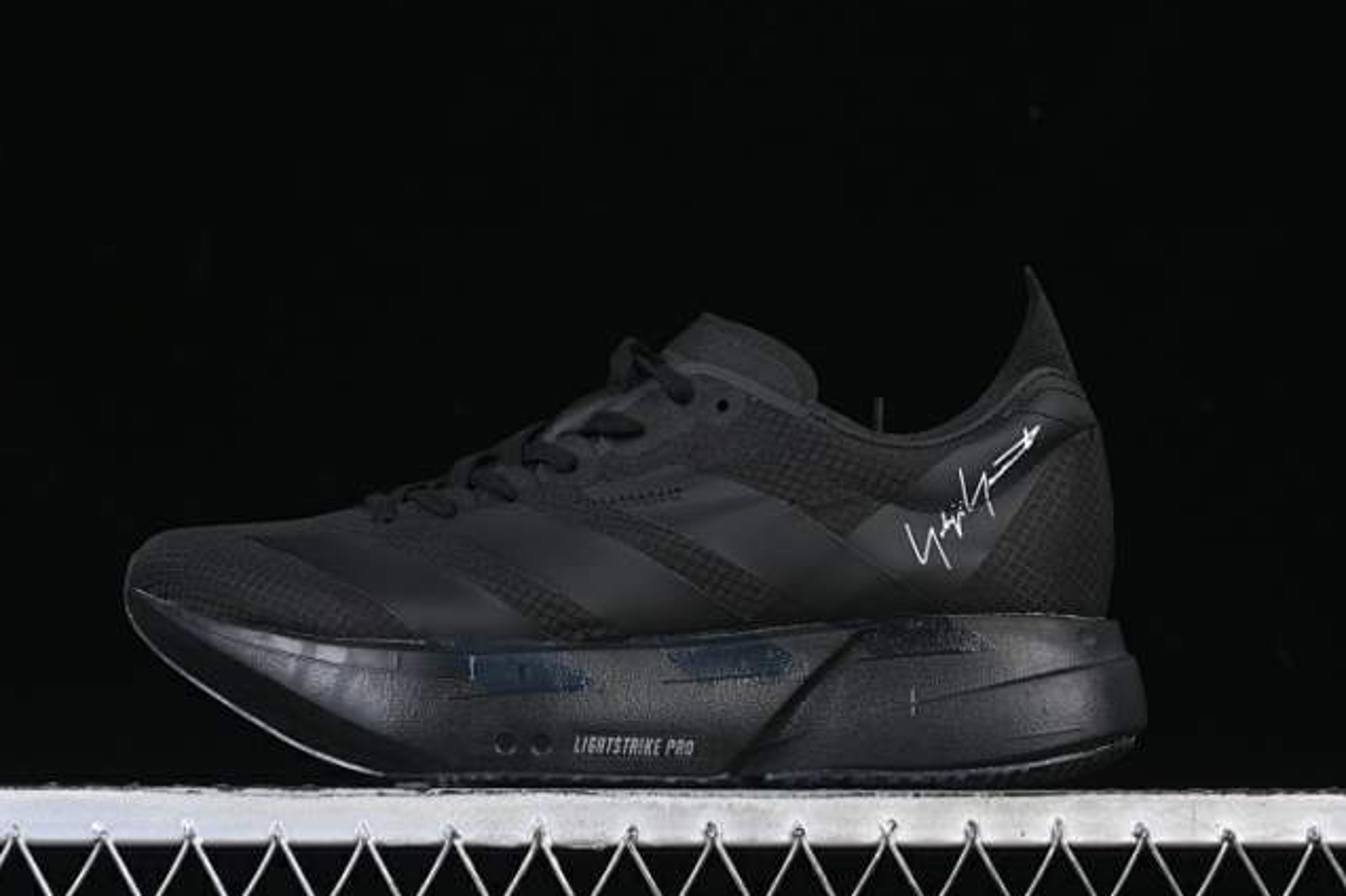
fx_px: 3214
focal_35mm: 86
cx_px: 651
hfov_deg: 23.7
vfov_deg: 15.9
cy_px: 471
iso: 160
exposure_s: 1/50
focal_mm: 50
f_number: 6.3
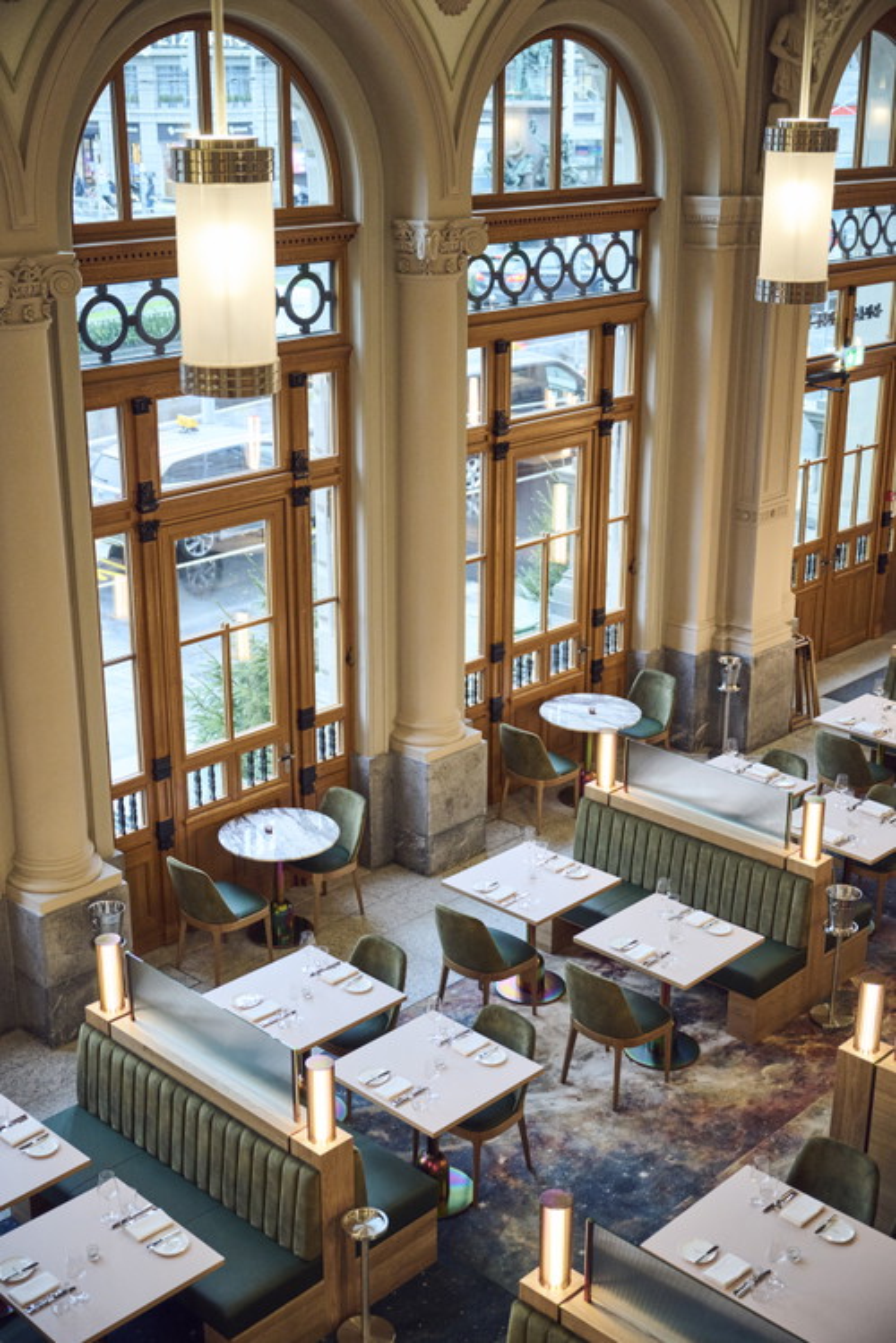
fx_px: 1643
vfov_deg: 44.5
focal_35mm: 44
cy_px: 672
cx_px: 448
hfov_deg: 30.5
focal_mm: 44
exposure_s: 1/160
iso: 1600
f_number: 2.8
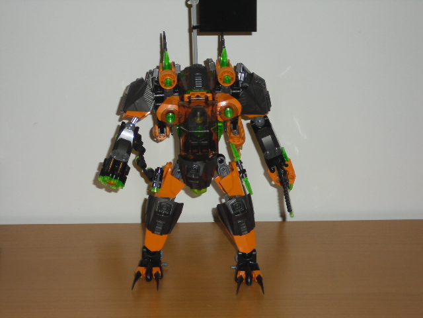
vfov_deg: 14.1
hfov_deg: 18.7
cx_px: 212
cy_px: 159
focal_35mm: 105
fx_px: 1283
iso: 200
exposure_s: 1/60
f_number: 5.6
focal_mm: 18.9
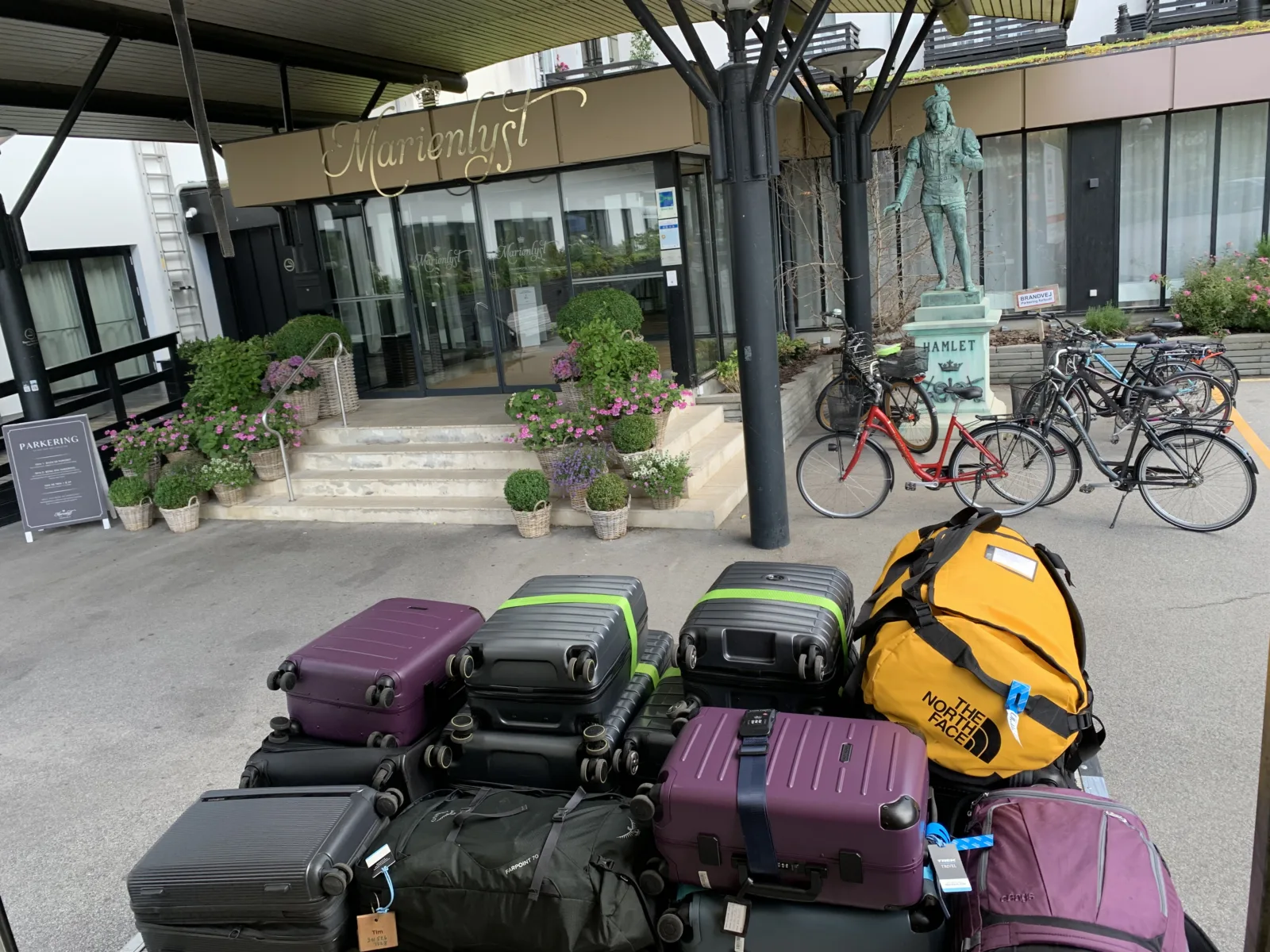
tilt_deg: -12.1
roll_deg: +6.7
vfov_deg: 53.1
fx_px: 954
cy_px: 476
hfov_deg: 67.3
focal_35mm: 26
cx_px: 635
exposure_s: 1/173
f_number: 1.8
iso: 25
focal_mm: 4.25
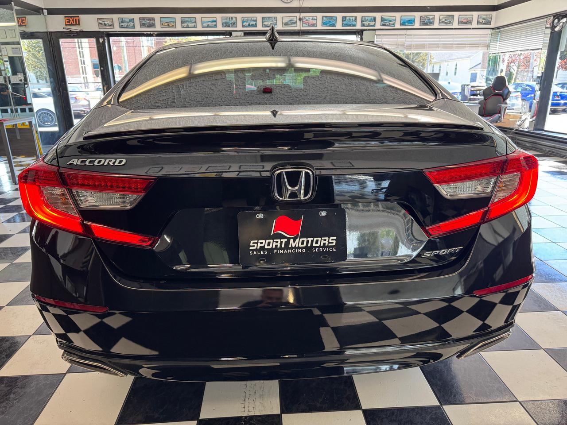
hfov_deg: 71.6
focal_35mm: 24
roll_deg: +1.5
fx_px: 393
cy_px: 212
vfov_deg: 56.8
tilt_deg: -17.7
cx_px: 284
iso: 160
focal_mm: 6.76
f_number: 1.78
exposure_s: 1/120
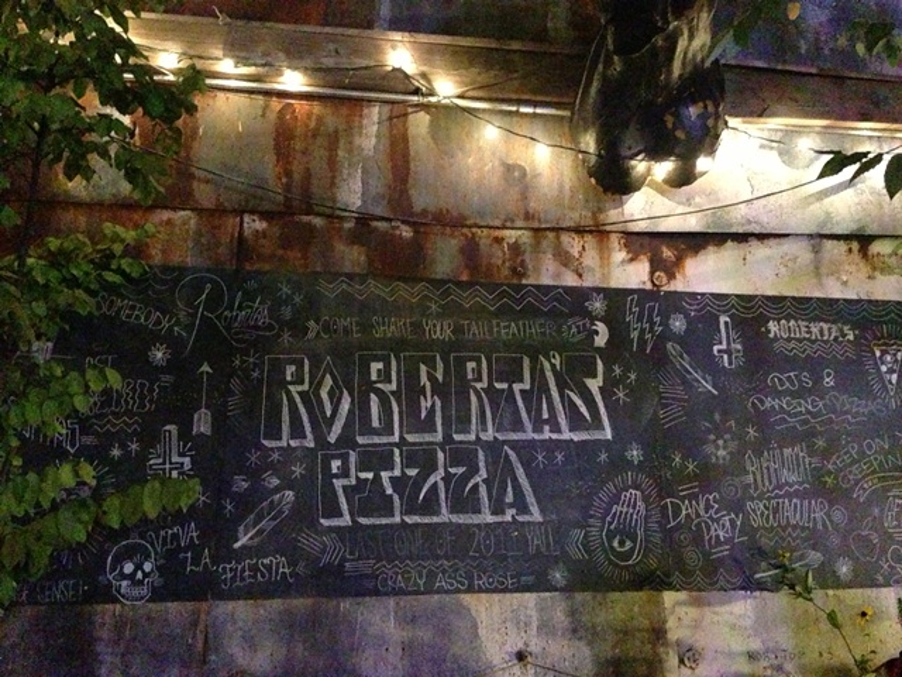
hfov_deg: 55.4
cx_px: 451
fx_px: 860
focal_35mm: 33
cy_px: 338
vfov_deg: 42.9
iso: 2500
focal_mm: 4.13
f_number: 2.4
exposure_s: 1/15
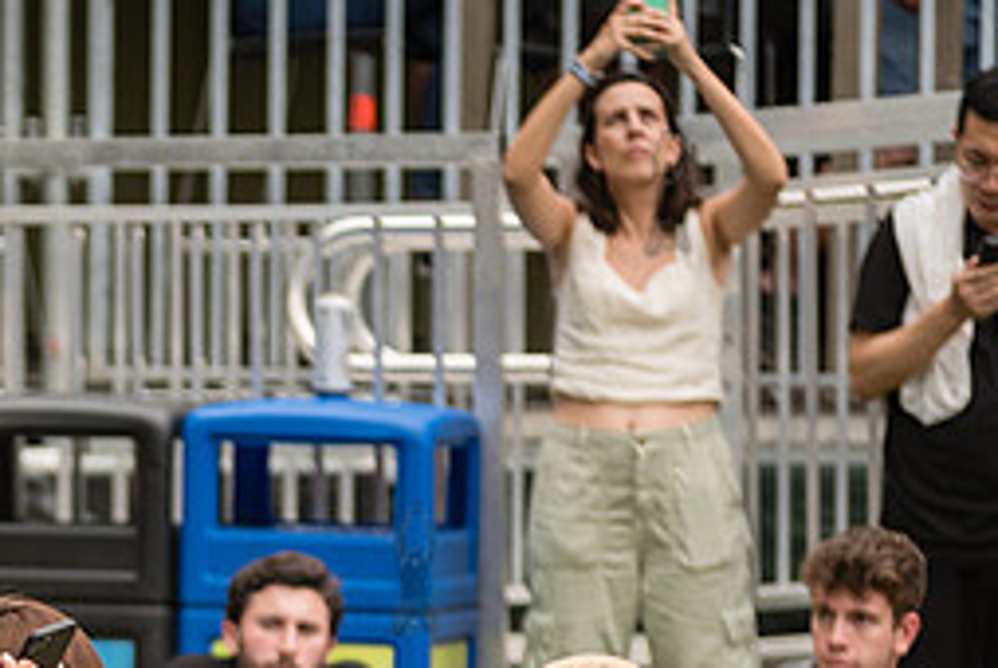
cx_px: -94
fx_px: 12656
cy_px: 756
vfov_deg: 3.0
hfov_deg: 4.5
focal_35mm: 456
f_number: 4
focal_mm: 200
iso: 500
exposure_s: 1/640
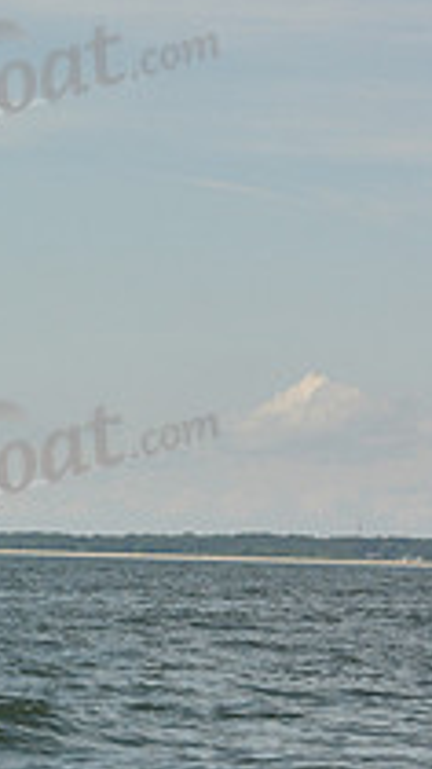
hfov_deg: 5.2
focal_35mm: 226
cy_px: 339
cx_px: -483
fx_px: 4606
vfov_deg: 9.5
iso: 320
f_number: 9
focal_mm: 78
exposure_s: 1/1600
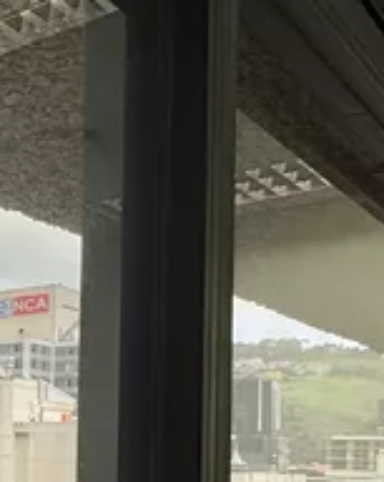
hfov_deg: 18.5
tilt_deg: +0.2
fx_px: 812
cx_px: -366
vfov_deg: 31.6
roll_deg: -1.5
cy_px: 429
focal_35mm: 57
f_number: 2.2
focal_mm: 2.22
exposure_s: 1/190
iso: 40
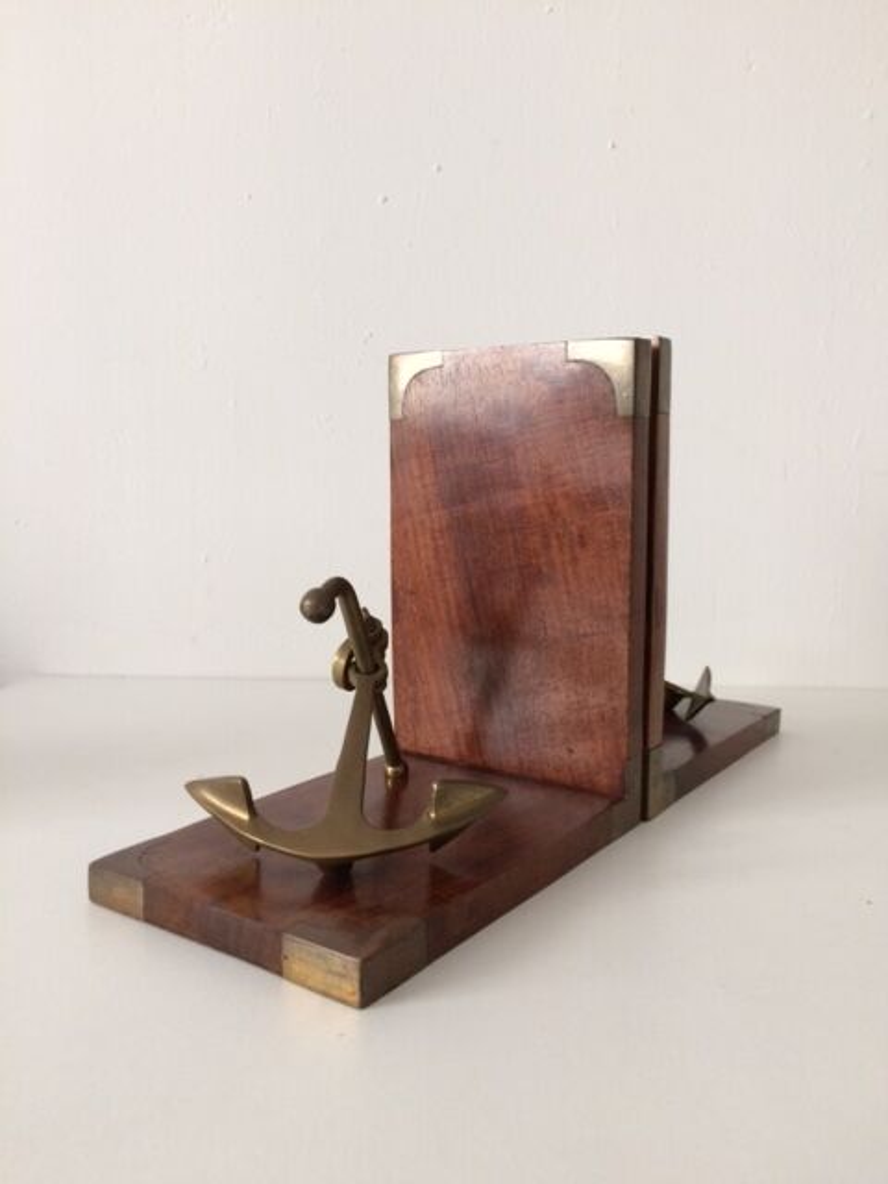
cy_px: 592
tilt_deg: -10.6
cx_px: 444
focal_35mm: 29
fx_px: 992
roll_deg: -0.7
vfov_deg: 61.7
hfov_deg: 48.2
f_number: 2.2
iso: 100
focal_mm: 4.15
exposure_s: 1/33
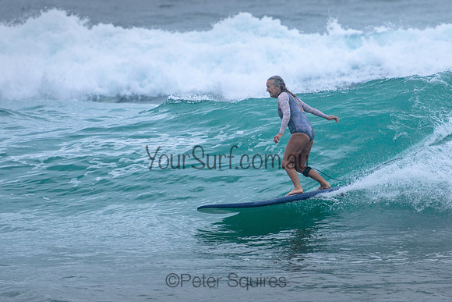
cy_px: 118
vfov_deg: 2.5
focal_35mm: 550
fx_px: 6909
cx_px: 223
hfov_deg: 3.7
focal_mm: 400
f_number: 5.6
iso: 500
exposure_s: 1/2000
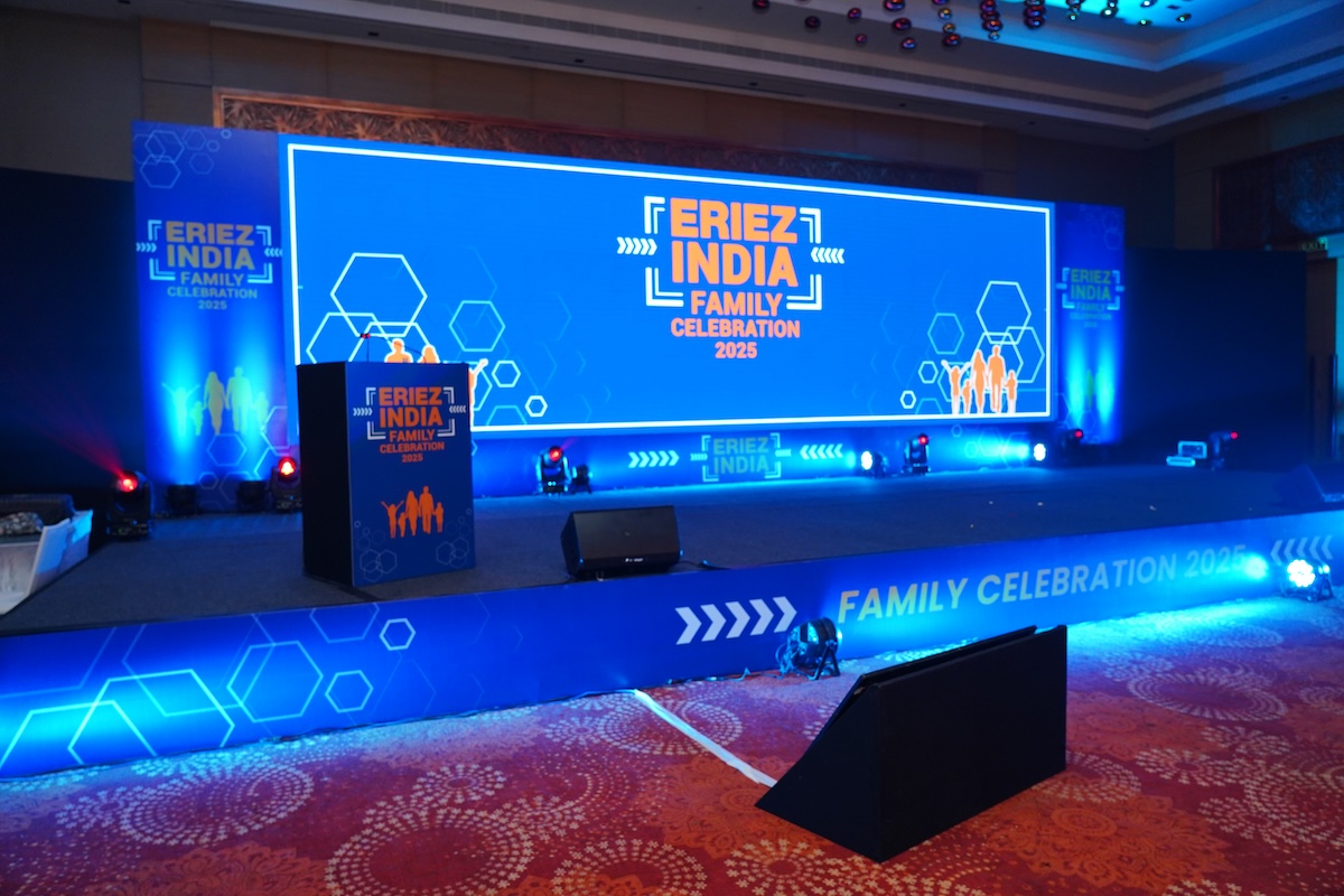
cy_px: 448
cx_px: 672
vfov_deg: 53.1
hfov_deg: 73.7
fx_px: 896
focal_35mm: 24
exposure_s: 1/200
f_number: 4
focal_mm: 24
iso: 1600
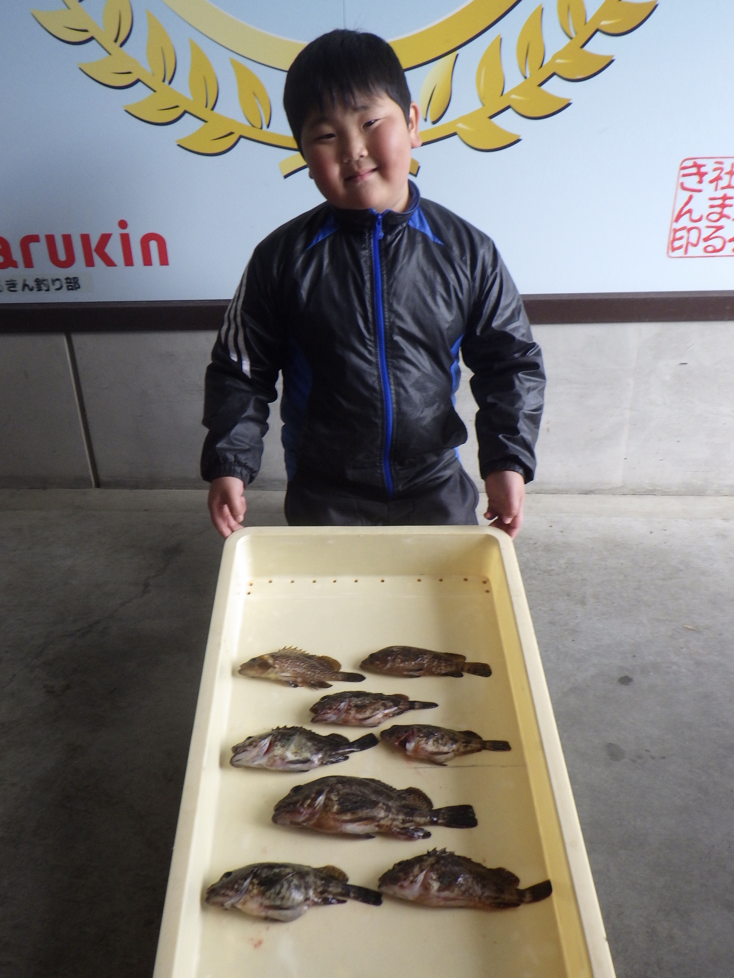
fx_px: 792
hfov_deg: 49.7
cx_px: 367
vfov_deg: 63.4
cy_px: 489
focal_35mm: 28
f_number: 3.5
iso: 200
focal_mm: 5
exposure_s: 1/45
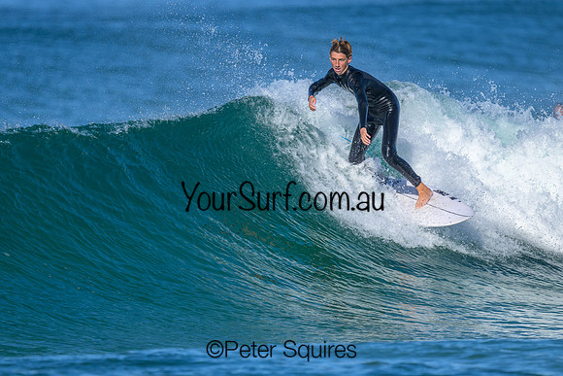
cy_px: 208
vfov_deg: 1.3
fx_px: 17214
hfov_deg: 1.9
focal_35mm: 1101
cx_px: 239
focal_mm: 800
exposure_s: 1/2000
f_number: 6.3
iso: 280
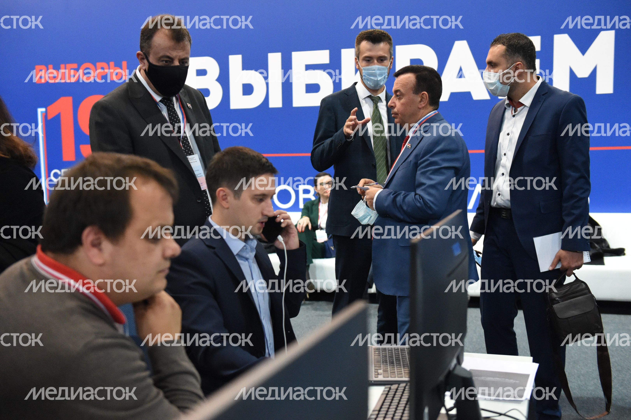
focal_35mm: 44
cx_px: 316
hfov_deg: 44.5
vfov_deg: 30.5
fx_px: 771
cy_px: 210
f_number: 4
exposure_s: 1/800
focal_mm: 44
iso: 12800
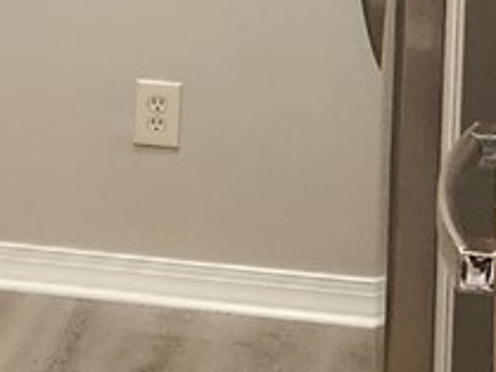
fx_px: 2523
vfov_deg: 8.3
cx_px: -835
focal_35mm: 176
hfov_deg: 9.5
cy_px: -161
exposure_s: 1/120
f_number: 1.8
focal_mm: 5.4
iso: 200
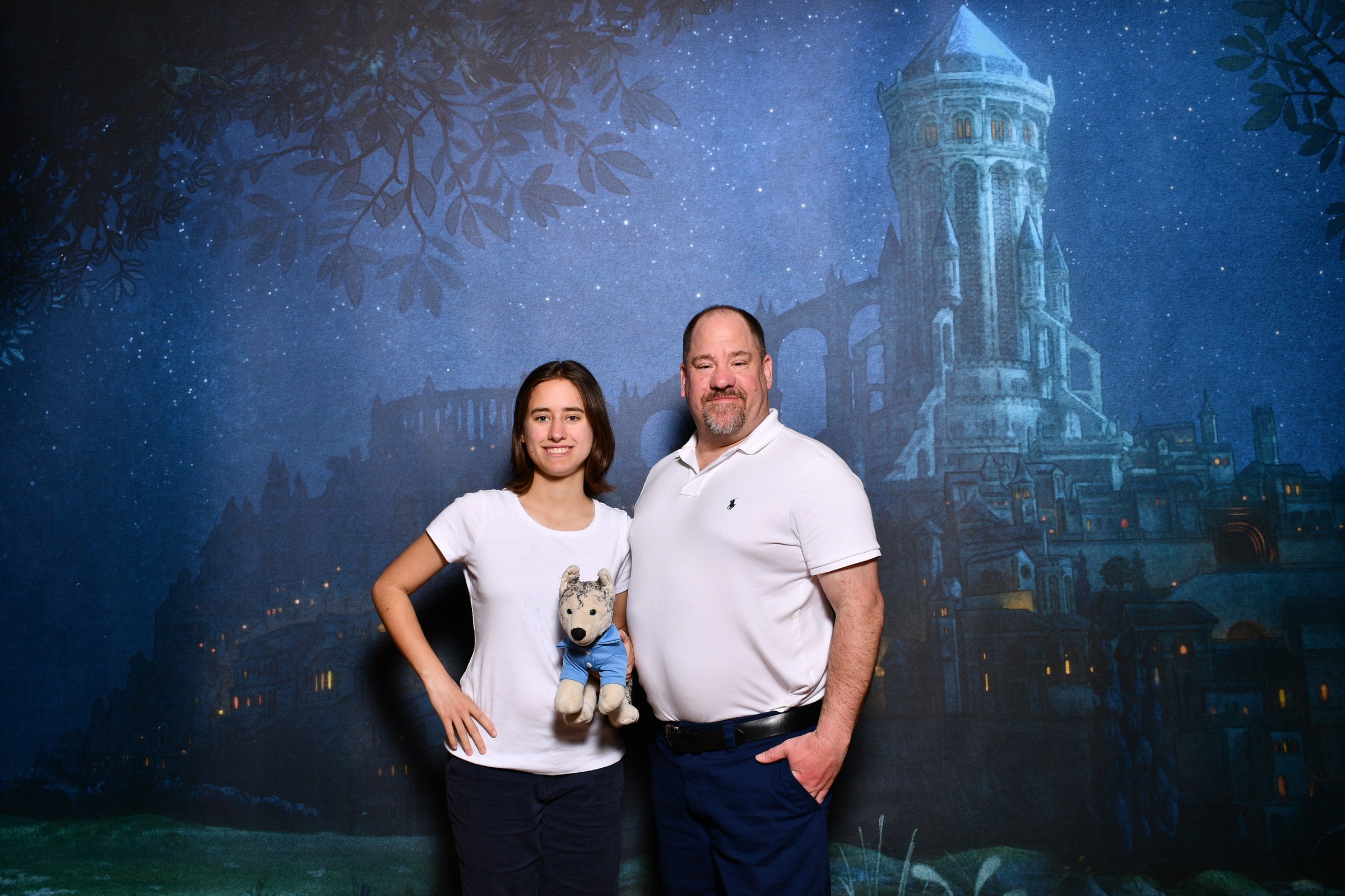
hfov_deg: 57.2
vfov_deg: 40.0
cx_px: 672
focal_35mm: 33
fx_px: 1233
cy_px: 448
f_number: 8
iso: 200
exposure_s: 1/125
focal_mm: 22
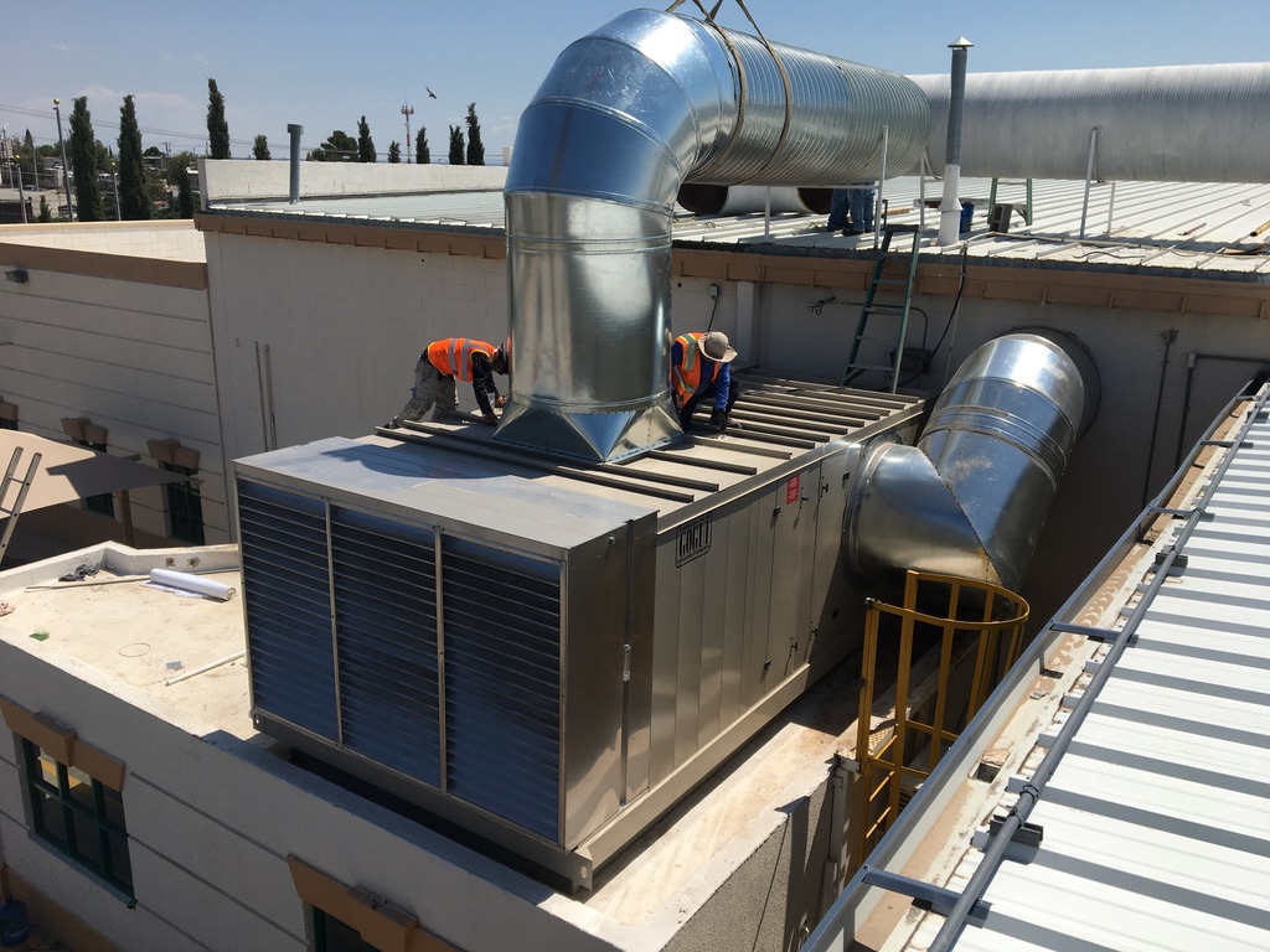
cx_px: 635
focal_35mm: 29
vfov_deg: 48.2
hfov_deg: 61.7
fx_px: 1064
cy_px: 476
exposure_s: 1/2849
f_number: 2.2
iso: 25
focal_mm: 4.15
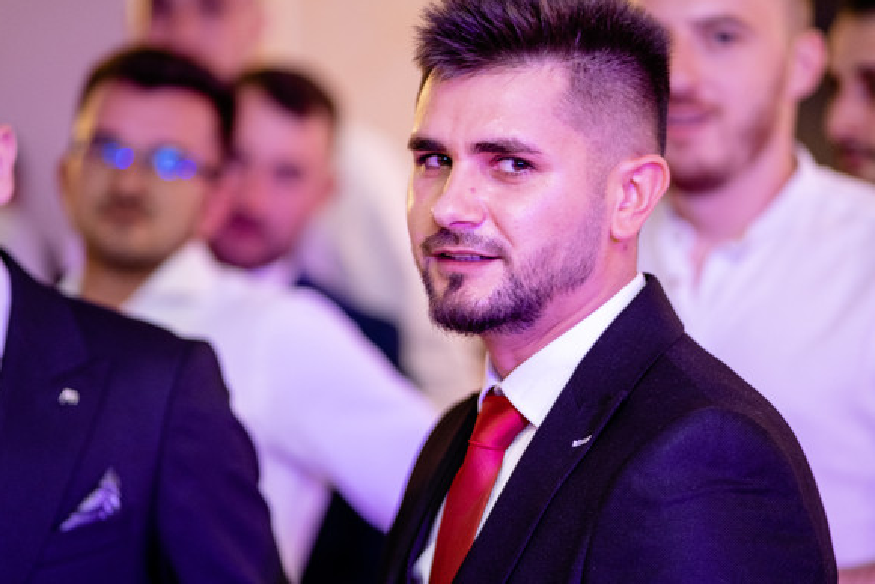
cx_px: 441
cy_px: 291
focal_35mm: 141
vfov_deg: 9.7
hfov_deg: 14.5
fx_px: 3429
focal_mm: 85
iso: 1250
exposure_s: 1/200
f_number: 1.8
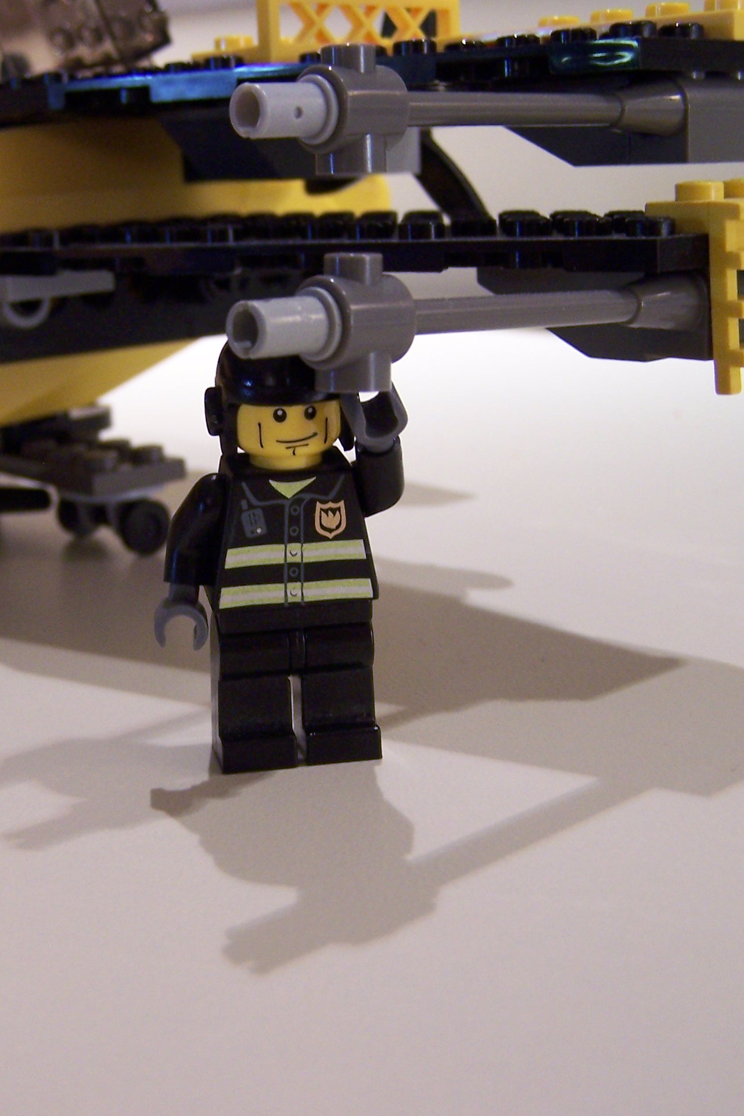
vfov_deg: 37.5
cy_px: 555
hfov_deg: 25.3
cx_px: 199
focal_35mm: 53
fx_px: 1643
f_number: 2.8
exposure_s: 1/15
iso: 140
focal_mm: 6.3
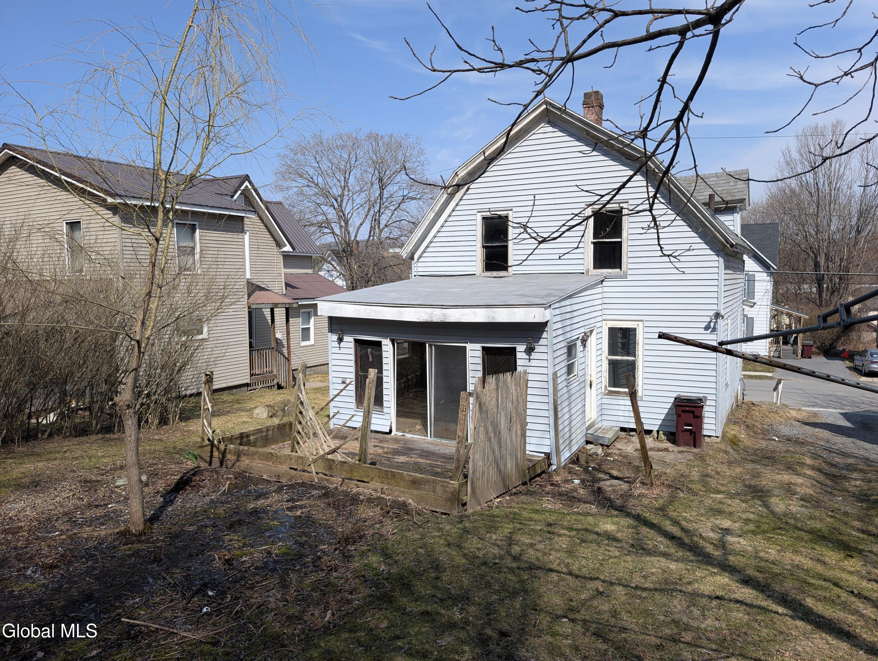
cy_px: 330
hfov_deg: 71.5
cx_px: 439
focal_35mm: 24
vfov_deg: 56.9
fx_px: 610
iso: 22
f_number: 1.68
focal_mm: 6.9
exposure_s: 1/1110
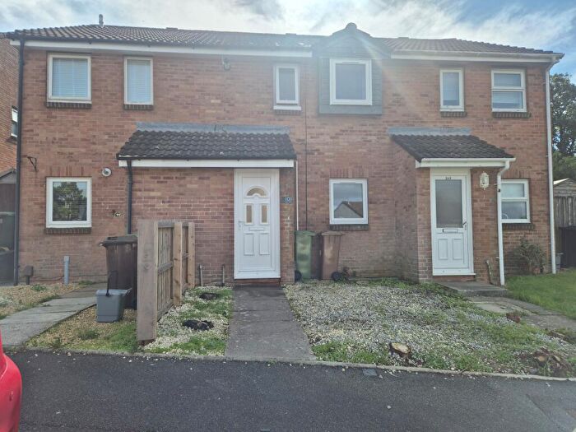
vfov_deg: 58.9
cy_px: 216
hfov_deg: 73.9
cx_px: 288
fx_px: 383
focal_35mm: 23
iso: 25
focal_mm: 5.4
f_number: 1.8
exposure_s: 1/2944
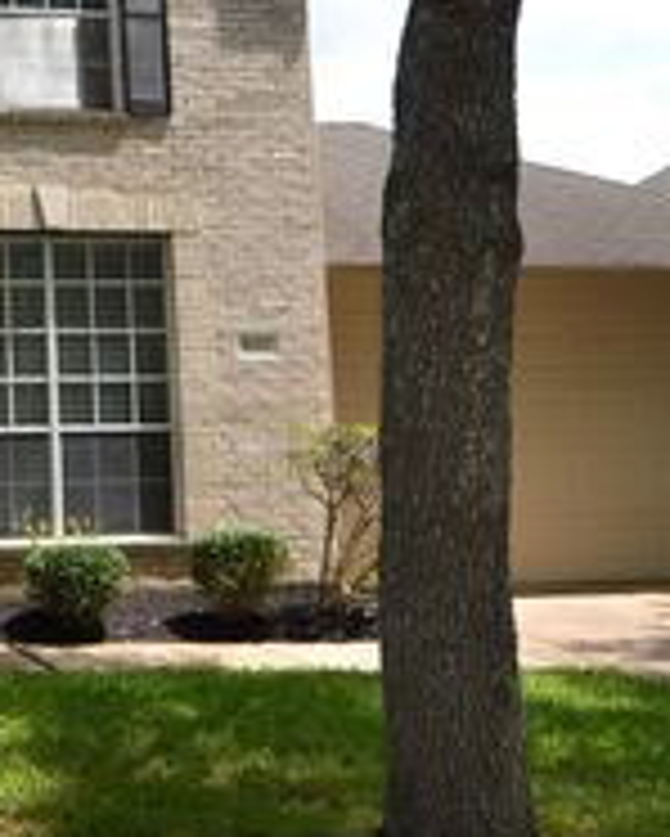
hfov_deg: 25.5
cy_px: 236
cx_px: -148
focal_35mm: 53
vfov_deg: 34.8
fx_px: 1313
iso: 100
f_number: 6.3
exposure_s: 1/200
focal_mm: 14
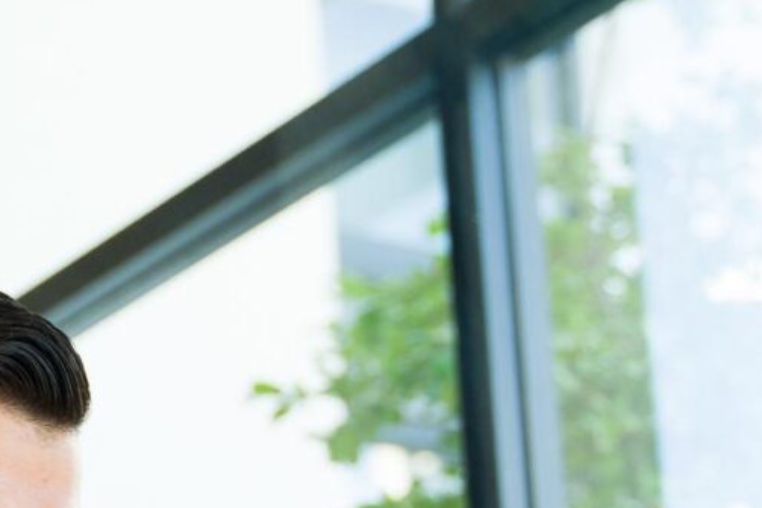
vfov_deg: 8.1
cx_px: 89
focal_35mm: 163
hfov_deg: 12.5
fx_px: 3449
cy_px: 915
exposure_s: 1/100
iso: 250
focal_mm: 32
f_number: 2.8
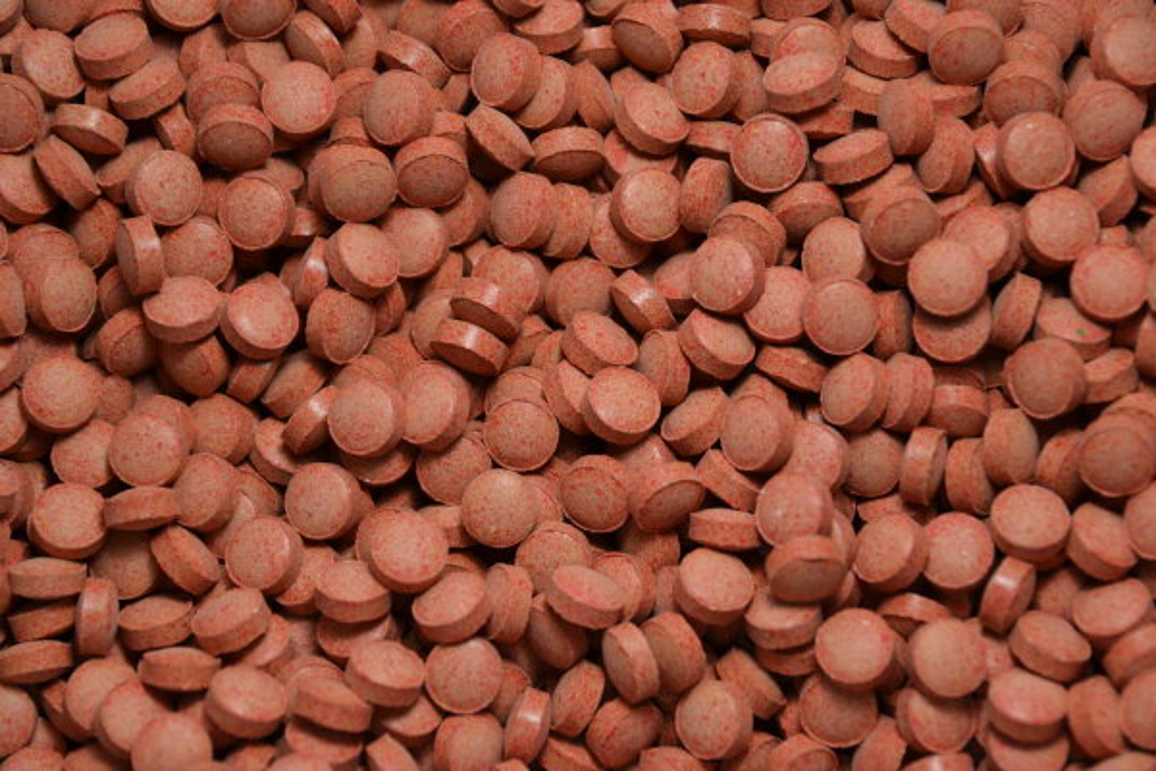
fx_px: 3371
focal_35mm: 105
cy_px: 386
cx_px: 578
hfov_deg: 19.5
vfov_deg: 13.0
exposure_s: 1/500
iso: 1000
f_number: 4
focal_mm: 70
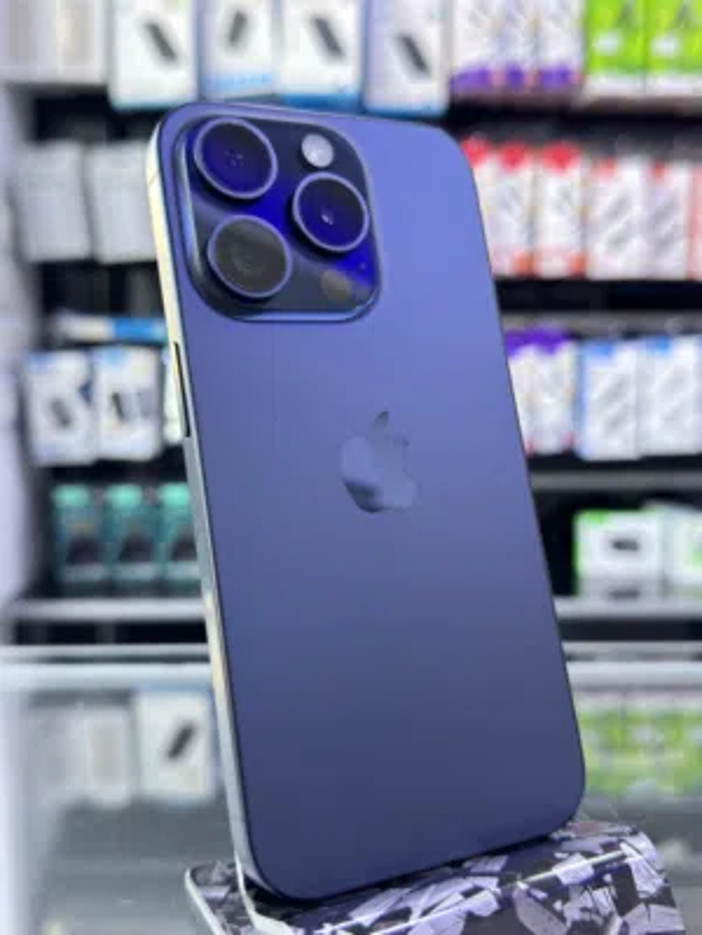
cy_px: 468
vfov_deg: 52.6
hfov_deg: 40.7
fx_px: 946
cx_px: 351
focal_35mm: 35
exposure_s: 1/100
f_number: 1.78
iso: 80
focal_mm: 6.76
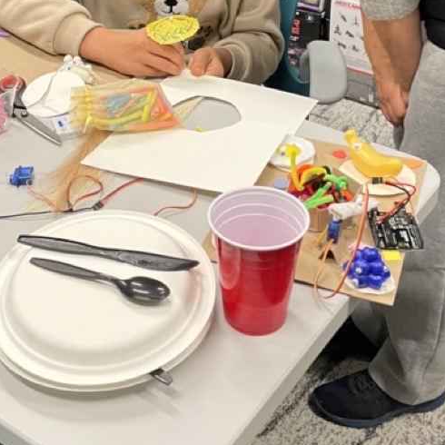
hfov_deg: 28.6
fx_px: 873
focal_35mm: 60
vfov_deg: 27.5
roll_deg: -0.6
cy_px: 41
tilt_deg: -27.4
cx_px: 202
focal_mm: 4.2
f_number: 1.6
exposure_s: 1/60
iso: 250
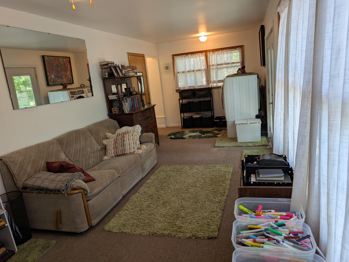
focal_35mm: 24
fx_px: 242
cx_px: 174
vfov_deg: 56.9
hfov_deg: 71.5
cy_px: 131
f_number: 1.68
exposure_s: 1/24
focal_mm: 6.9
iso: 27
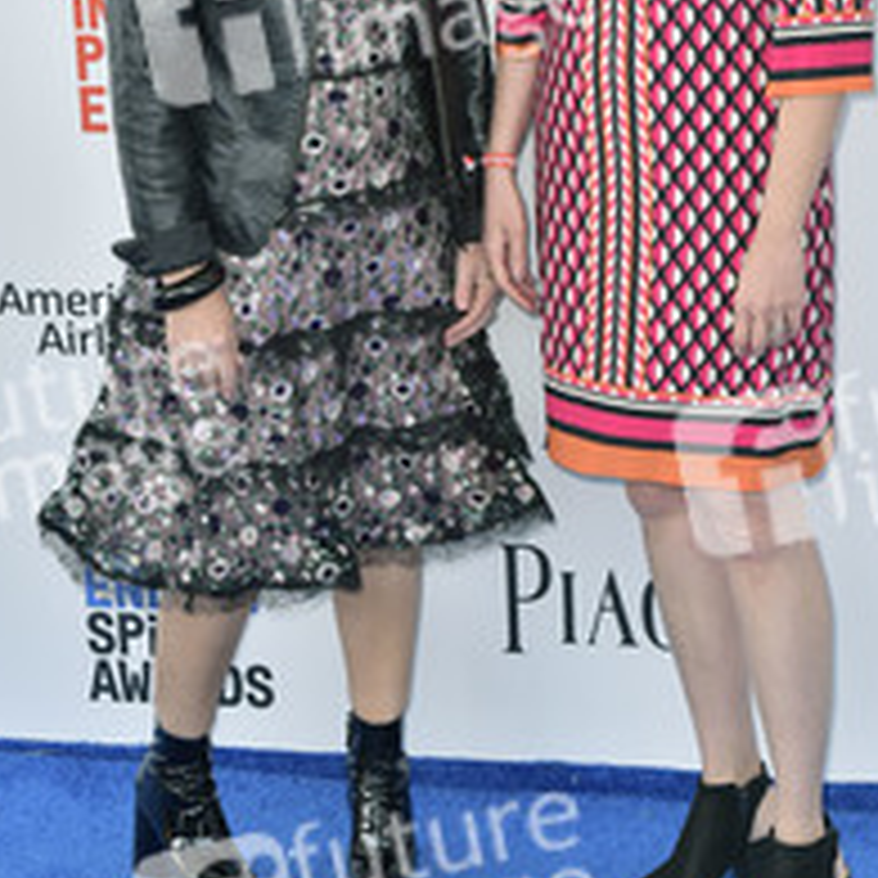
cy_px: 225
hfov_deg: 14.3
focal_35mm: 122
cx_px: 498
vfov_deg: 14.2
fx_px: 3501
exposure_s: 1/320
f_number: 6.3
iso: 500
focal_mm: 70
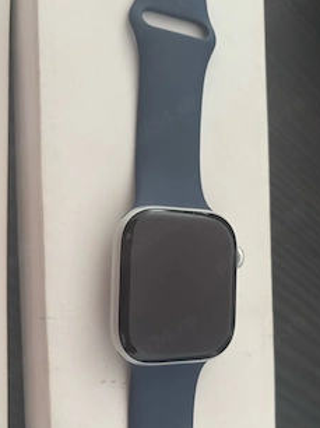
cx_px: 179
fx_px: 420
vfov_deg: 53.6
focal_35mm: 34
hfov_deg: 41.7
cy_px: 256
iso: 500
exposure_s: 1/41
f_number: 1.6
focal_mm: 5.96
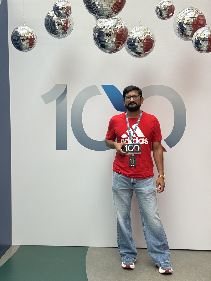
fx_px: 390
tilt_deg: -4.3
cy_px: 140
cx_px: 106
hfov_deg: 30.3
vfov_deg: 39.7
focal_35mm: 48
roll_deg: -1.8
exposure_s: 1/120
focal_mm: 6.76
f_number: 1.78
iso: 125
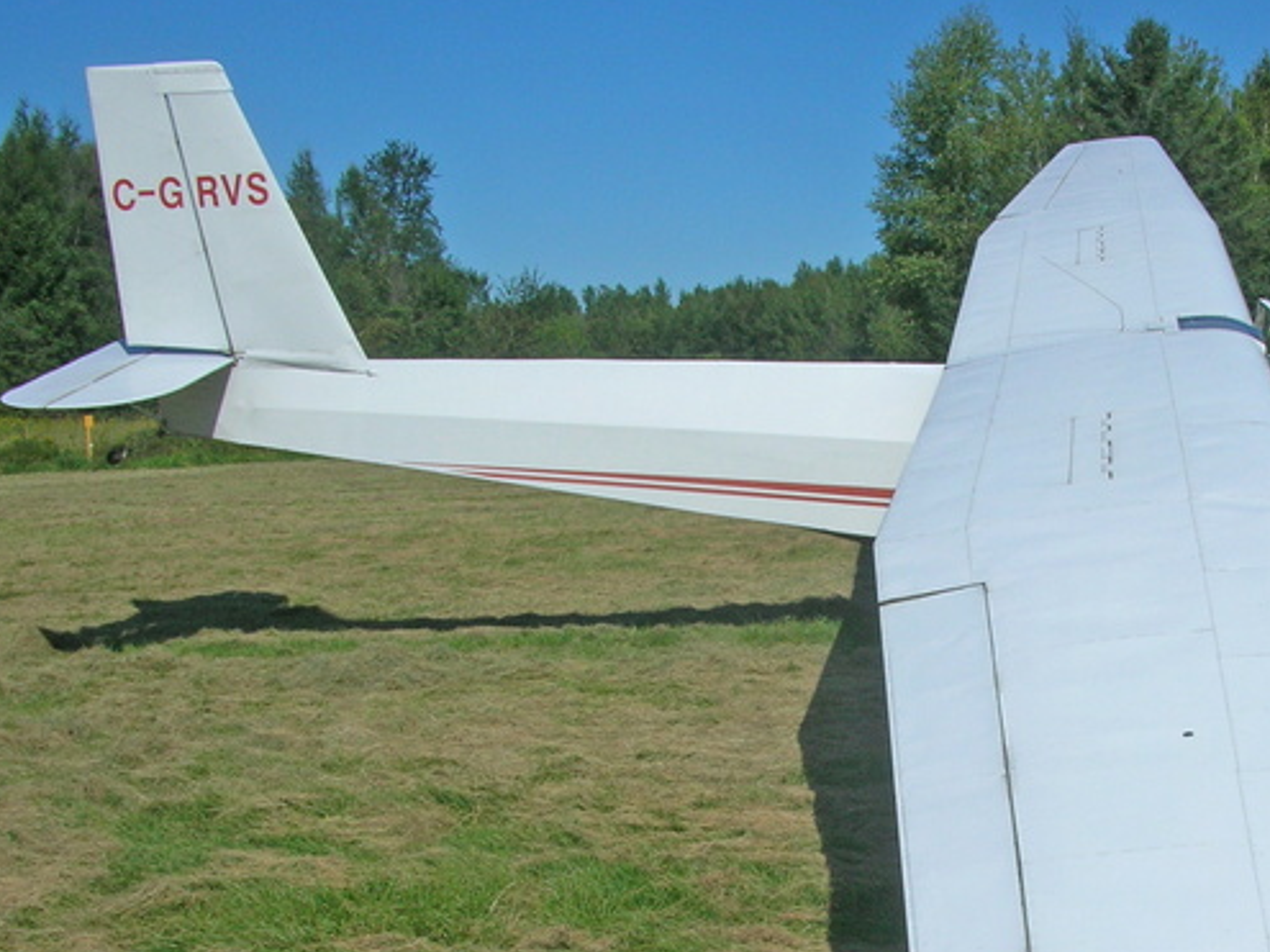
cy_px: 726
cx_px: 942
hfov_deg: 33.7
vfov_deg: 25.7
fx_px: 2054
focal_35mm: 56
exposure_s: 1/1149
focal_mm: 5.8
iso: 71
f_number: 5.6
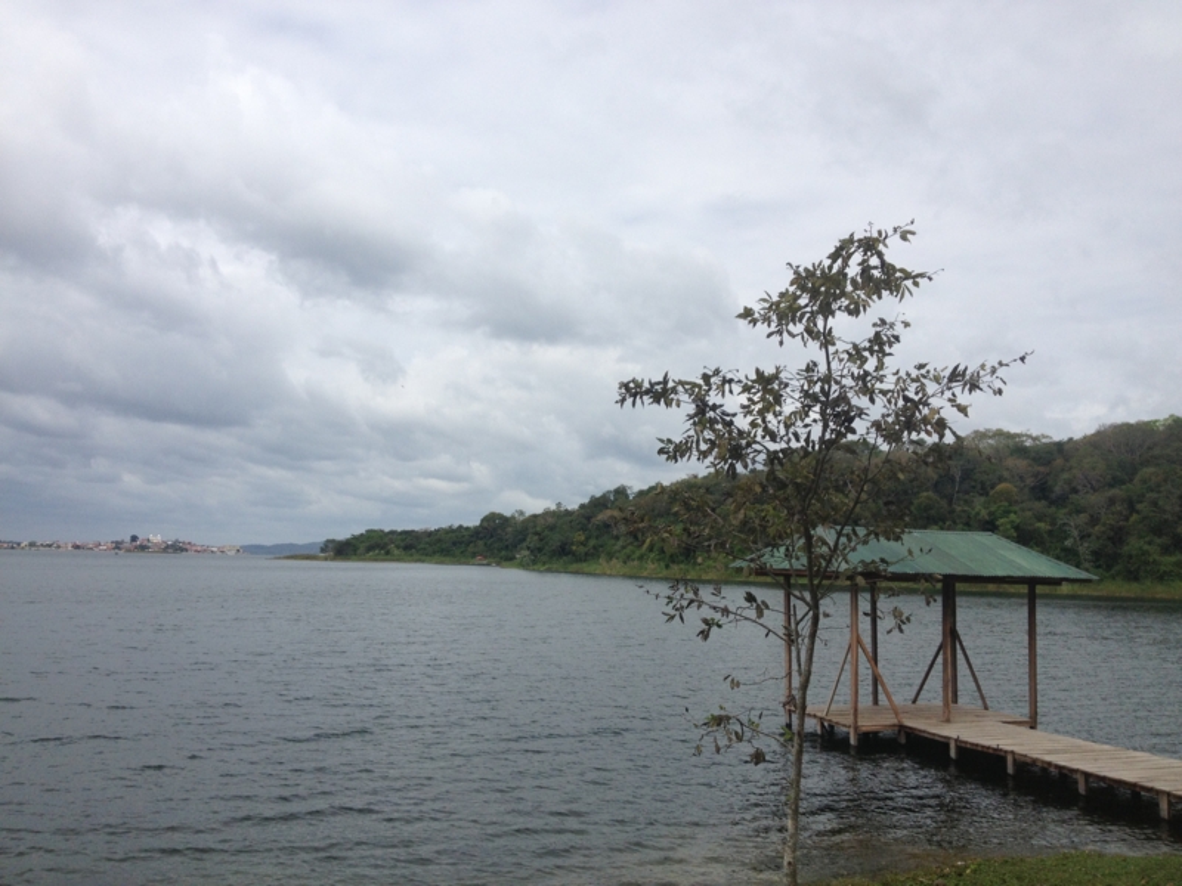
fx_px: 1195
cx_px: 591
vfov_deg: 40.7
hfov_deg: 52.6
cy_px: 443
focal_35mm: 35
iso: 50
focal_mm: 4.28
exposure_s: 1/2762
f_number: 2.4
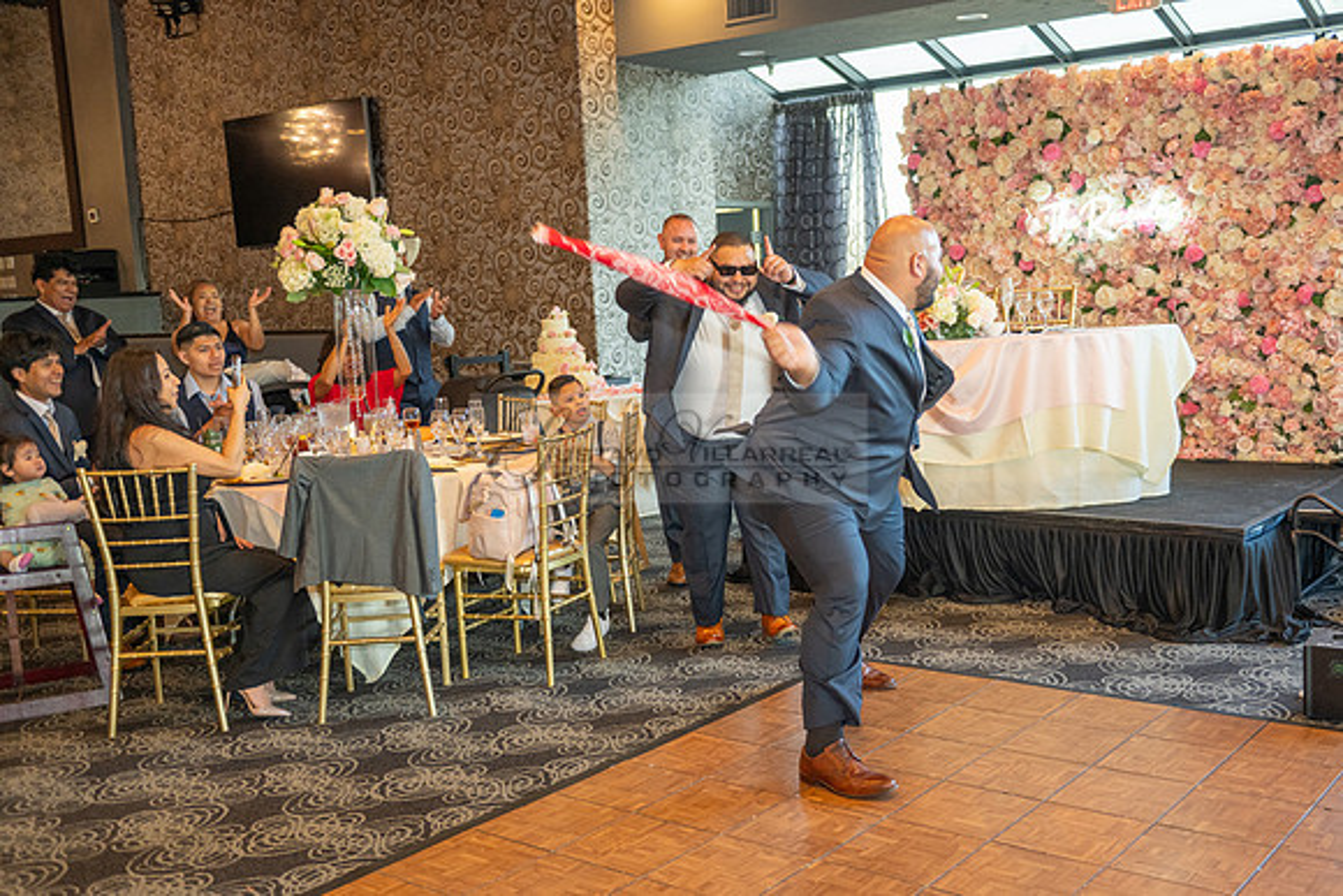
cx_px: 773
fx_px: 1375
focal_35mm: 37
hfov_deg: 51.9
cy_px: 460
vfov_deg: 36.1
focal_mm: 32
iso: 800
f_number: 2.8
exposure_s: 1/200
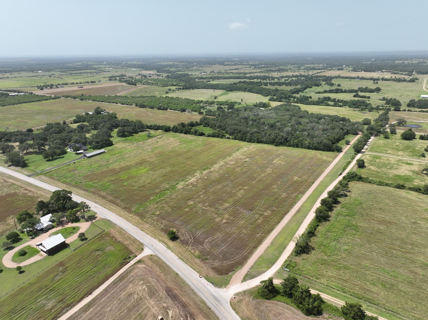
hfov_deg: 71.6
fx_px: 297
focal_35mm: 24
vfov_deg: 56.8
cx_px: 214
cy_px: 160
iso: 100
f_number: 2.8
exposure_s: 1/1600
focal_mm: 12.29
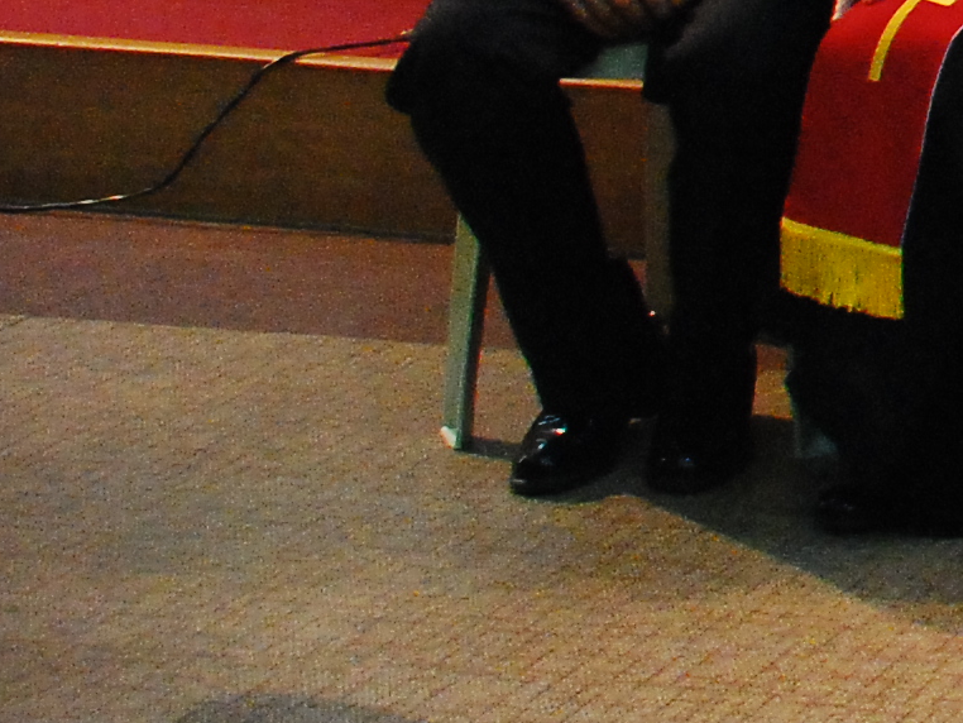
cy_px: -698
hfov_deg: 11.8
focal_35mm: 132
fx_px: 3673
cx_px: 2400
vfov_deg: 10.4
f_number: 3.5
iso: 1600
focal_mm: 18
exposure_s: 1/50
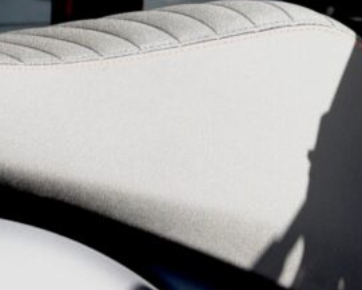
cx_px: 139
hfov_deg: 3.1
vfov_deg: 2.5
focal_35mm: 621
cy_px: 403
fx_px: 6656
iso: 100
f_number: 5.6
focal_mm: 70
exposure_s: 1/125
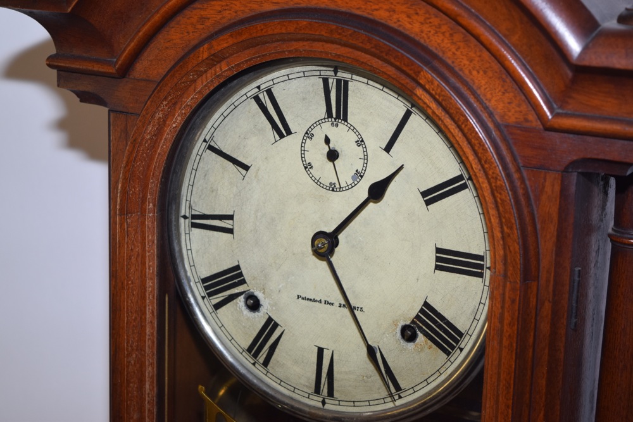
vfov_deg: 16.6
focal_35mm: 82
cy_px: 211
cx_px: 316
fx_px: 1451
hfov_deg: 24.6
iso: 500
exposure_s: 1/60
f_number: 5.6
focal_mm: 55
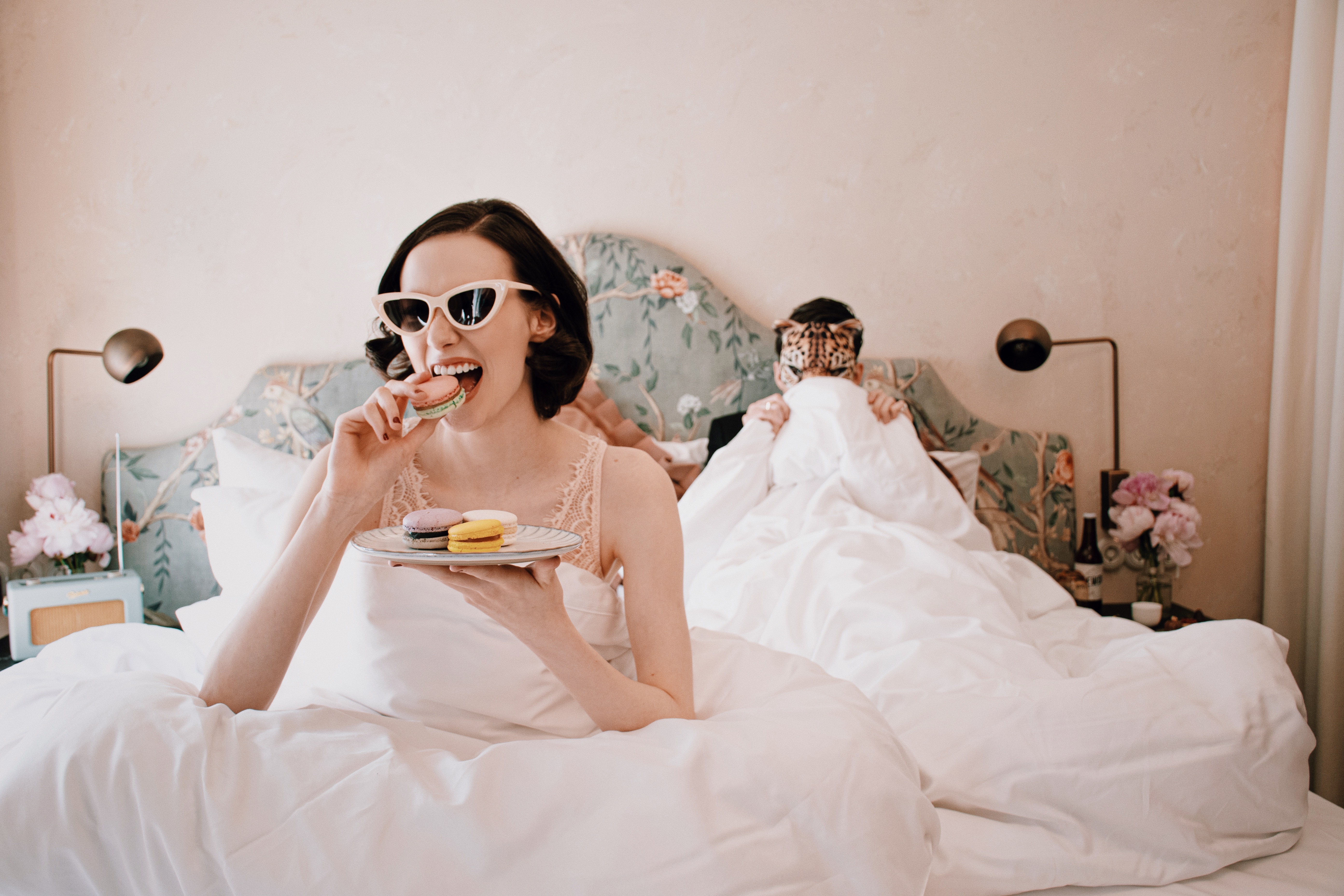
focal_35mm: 36
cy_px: 448
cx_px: 672
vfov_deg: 36.9
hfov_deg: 53.1
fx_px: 1344
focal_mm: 24
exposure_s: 1/80
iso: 400
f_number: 4.5
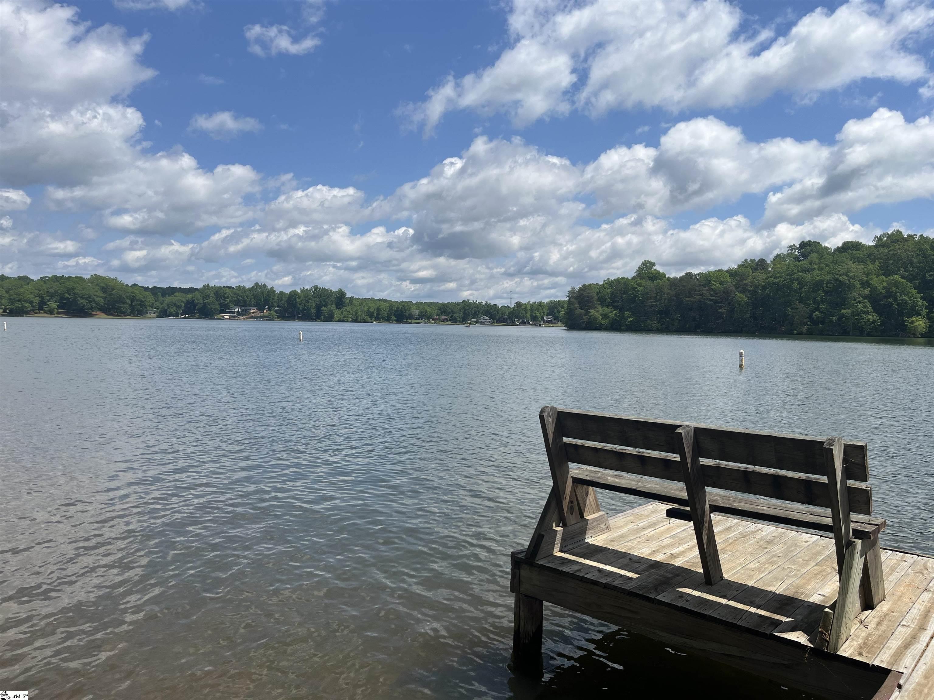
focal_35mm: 26
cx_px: 467
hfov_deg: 67.3
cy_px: 350
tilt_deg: -1.9
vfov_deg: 53.1
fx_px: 702
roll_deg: -0.9
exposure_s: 1/5556
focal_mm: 5.1
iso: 50
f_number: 1.6
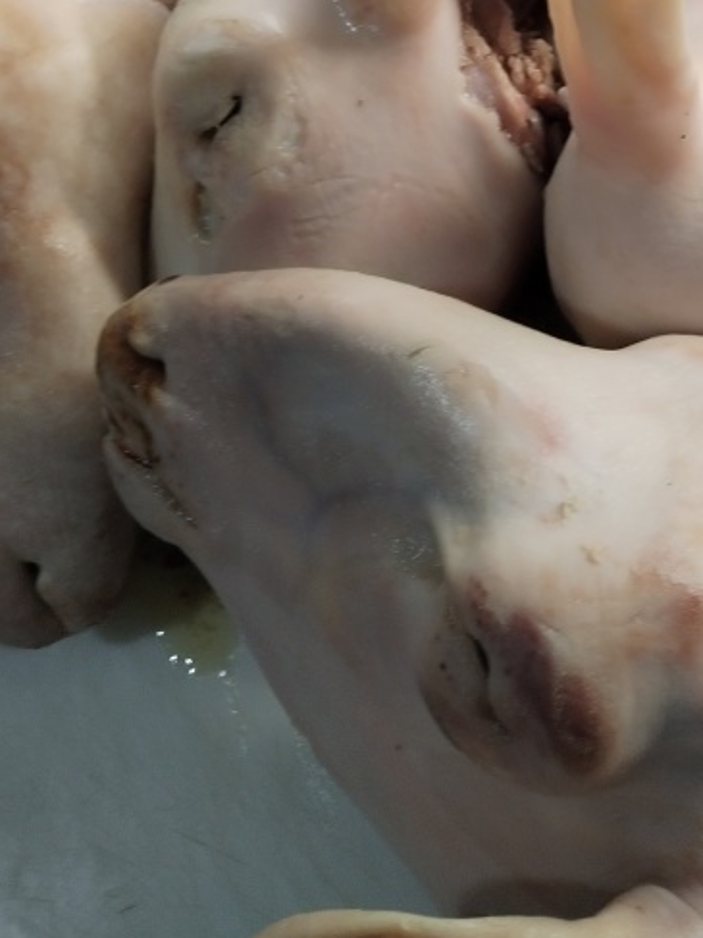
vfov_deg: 31.0
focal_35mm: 57
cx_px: 614
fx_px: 1544
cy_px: -28
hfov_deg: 25.0
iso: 241
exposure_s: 1/50
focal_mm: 4.75
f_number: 1.8
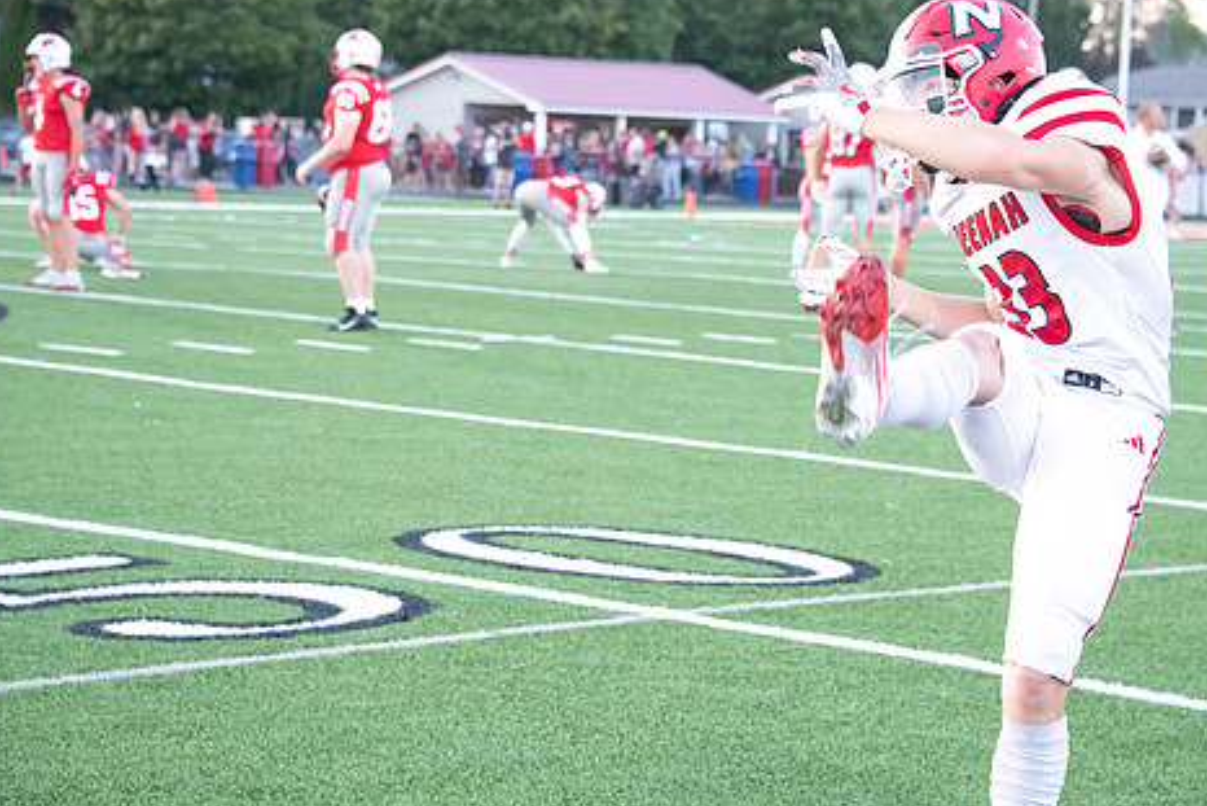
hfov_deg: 16.8
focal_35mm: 122
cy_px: 338
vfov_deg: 11.2
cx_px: 717
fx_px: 4091
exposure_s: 1/500
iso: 4000
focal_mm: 98
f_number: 5.6
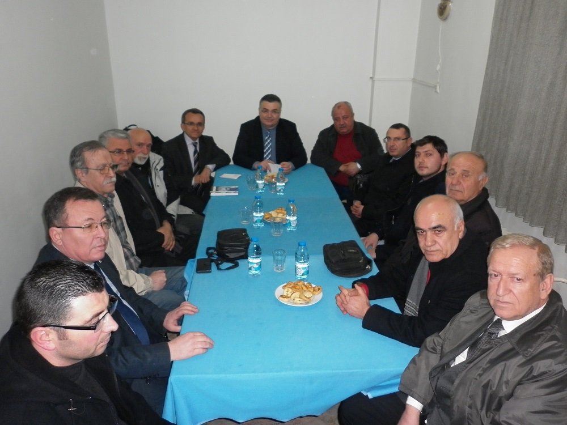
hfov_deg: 63.4
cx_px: 284
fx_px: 459
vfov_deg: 49.7
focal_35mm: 28
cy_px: 212
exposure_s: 1/30
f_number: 2.8
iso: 200
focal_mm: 5
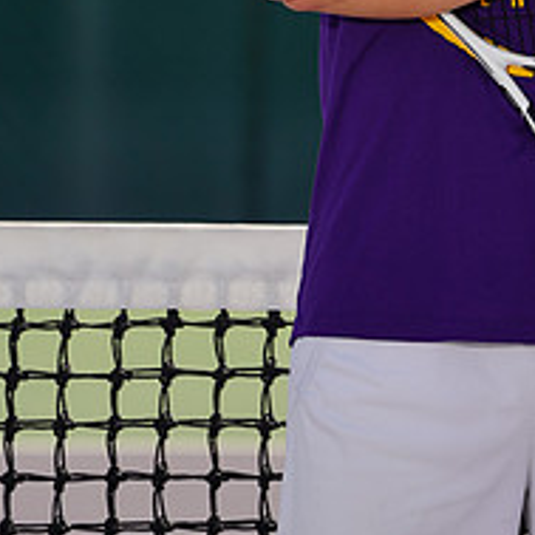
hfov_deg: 1.7
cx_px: 528
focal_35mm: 1044
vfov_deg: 1.7
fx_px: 18255
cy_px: -192
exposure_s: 1/250
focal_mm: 400
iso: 100
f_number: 9
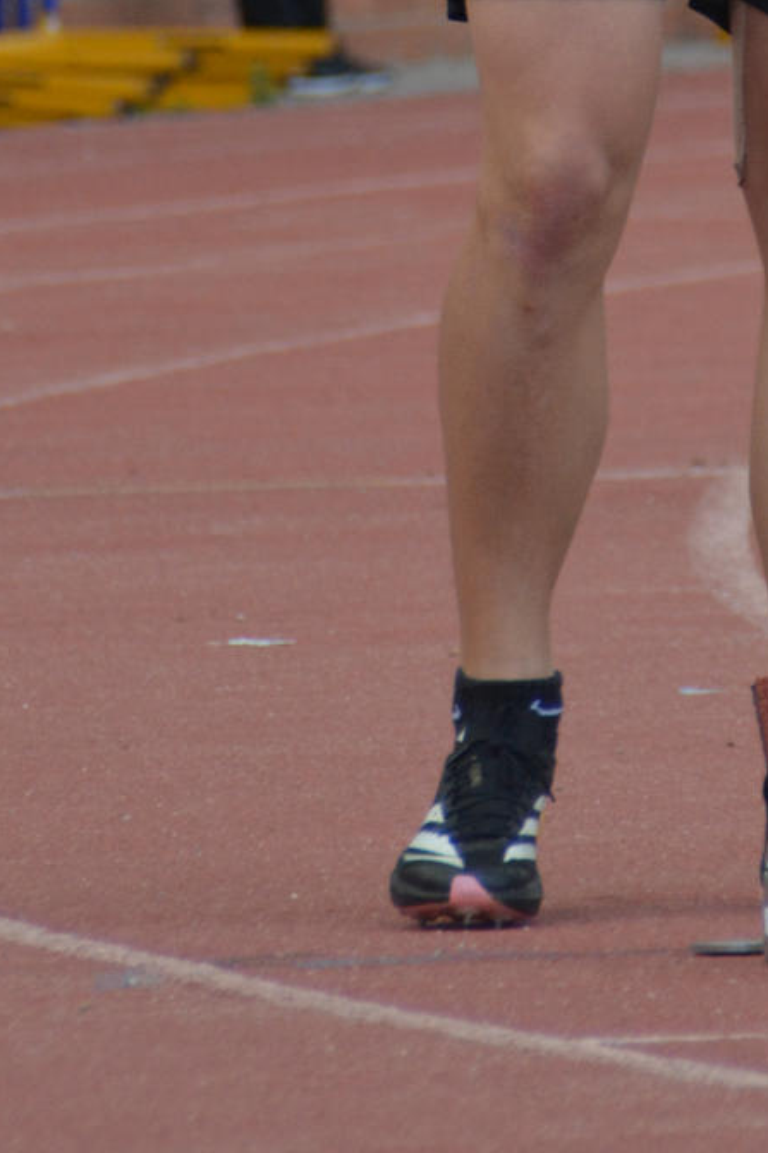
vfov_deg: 2.3
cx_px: 700
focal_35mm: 916
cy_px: -277
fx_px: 29325
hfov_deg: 1.5
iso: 800
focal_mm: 200
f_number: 6.3
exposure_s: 1/500
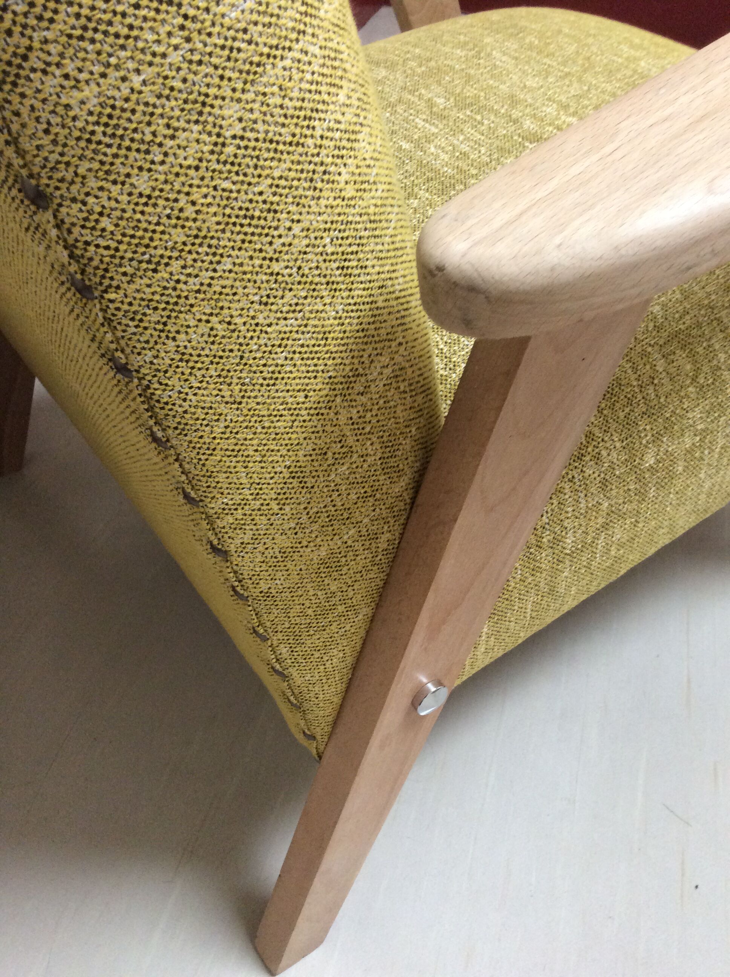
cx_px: 365
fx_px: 902
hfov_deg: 44.1
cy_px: 488
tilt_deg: -42.3
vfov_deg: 56.9
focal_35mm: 32
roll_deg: -2.6
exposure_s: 1/25
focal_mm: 3.3
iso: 160
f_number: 2.4
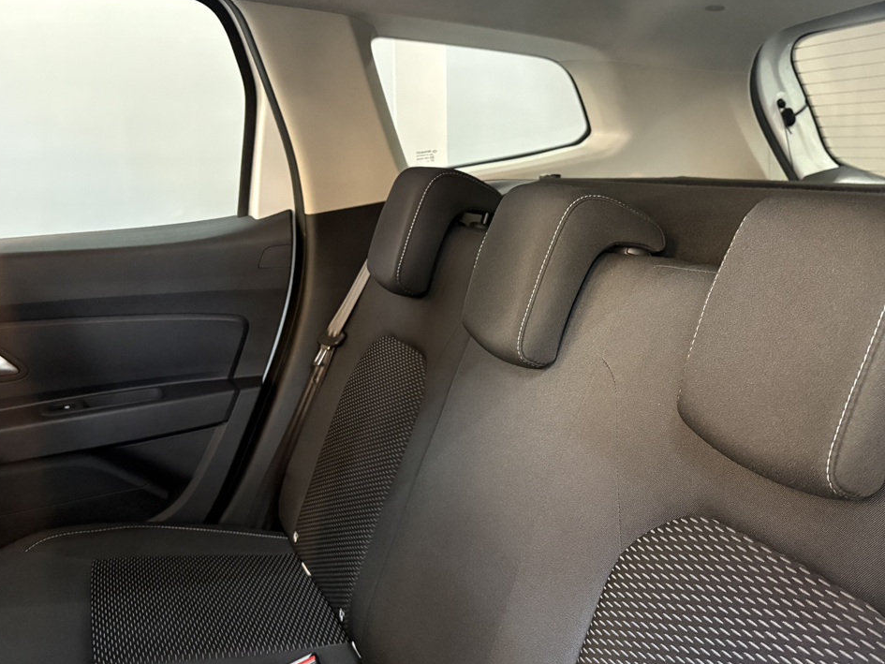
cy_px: 352
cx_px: 533
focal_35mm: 33
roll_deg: +2.6
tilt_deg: -3.0
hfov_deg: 54.9
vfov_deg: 42.9
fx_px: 844
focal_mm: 5.96
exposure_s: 1/121
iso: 80
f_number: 1.6
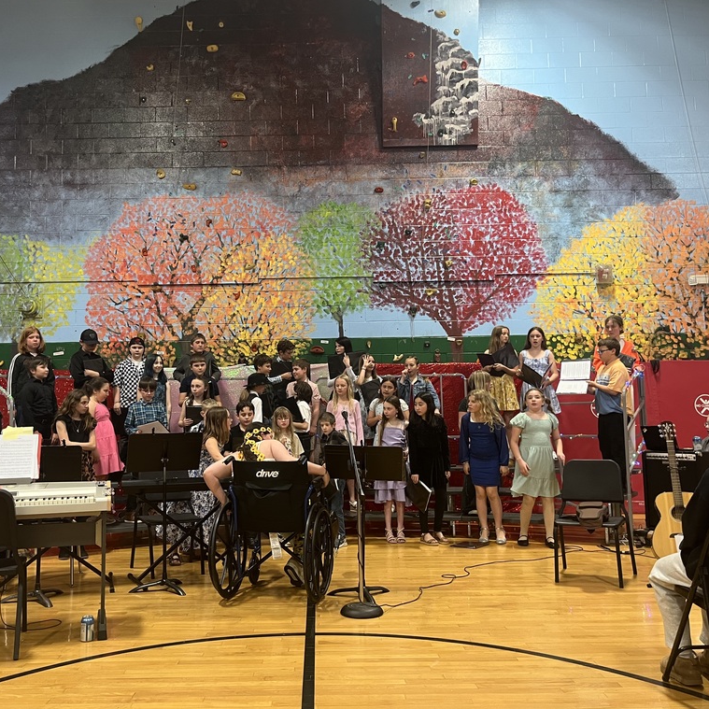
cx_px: 309
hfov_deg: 52.4
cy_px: 351
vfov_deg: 52.5
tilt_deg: +4.9
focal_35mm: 31
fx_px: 718
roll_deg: +1.3
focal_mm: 5.1
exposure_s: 1/60
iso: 200
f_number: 1.6
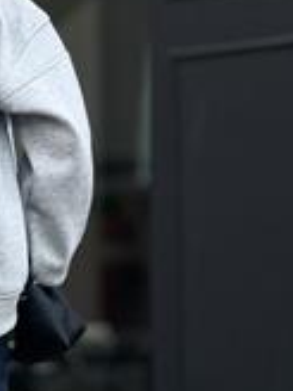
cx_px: -10
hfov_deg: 7.9
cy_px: 138
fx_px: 2122
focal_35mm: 188
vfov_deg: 10.5
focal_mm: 9
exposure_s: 1/121
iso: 50
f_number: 2.8
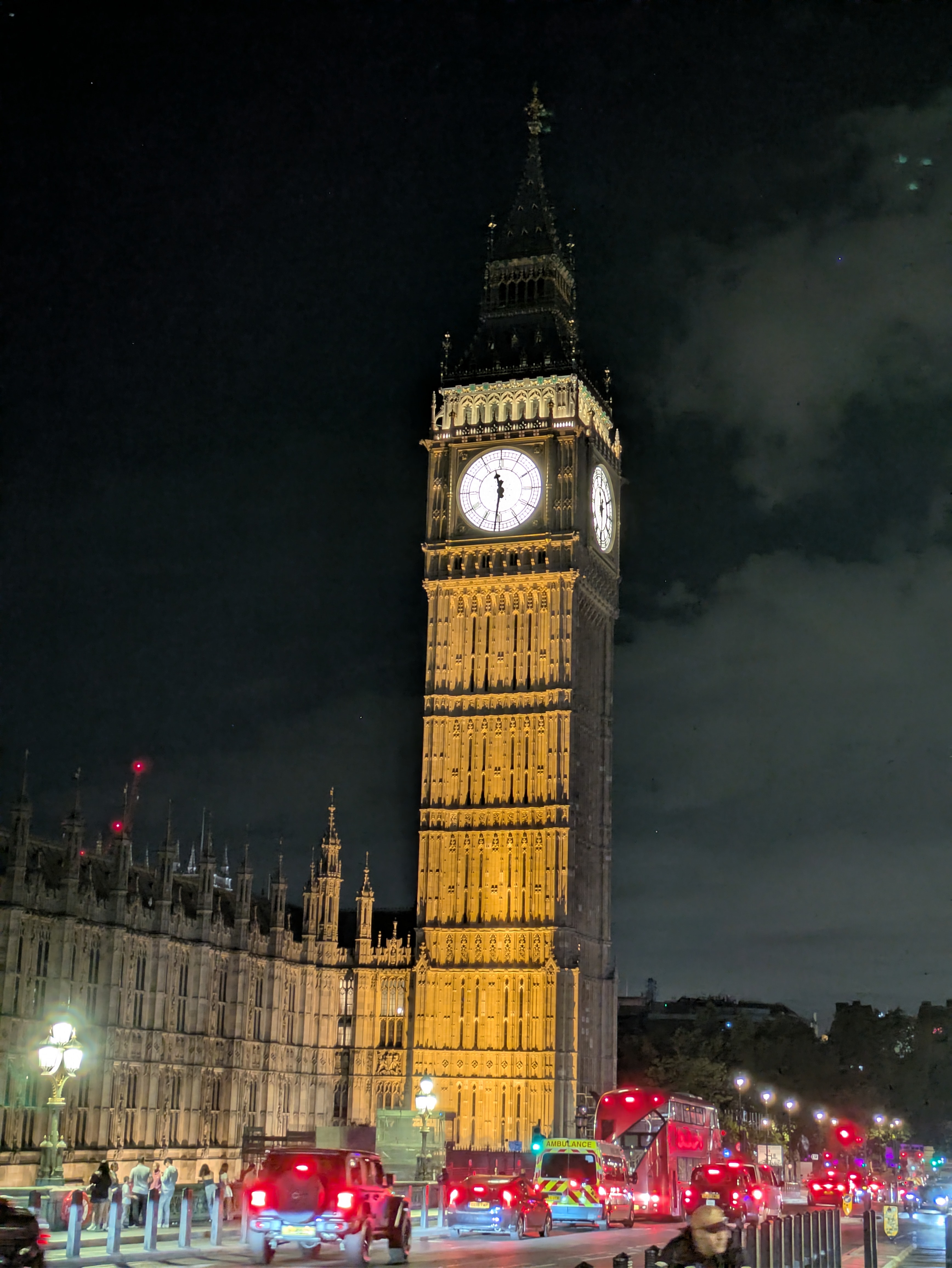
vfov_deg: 37.5
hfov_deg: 28.6
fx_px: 1869
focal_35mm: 51
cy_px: 634
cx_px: 476
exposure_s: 1/20
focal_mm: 5.43
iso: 135
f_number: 1.89
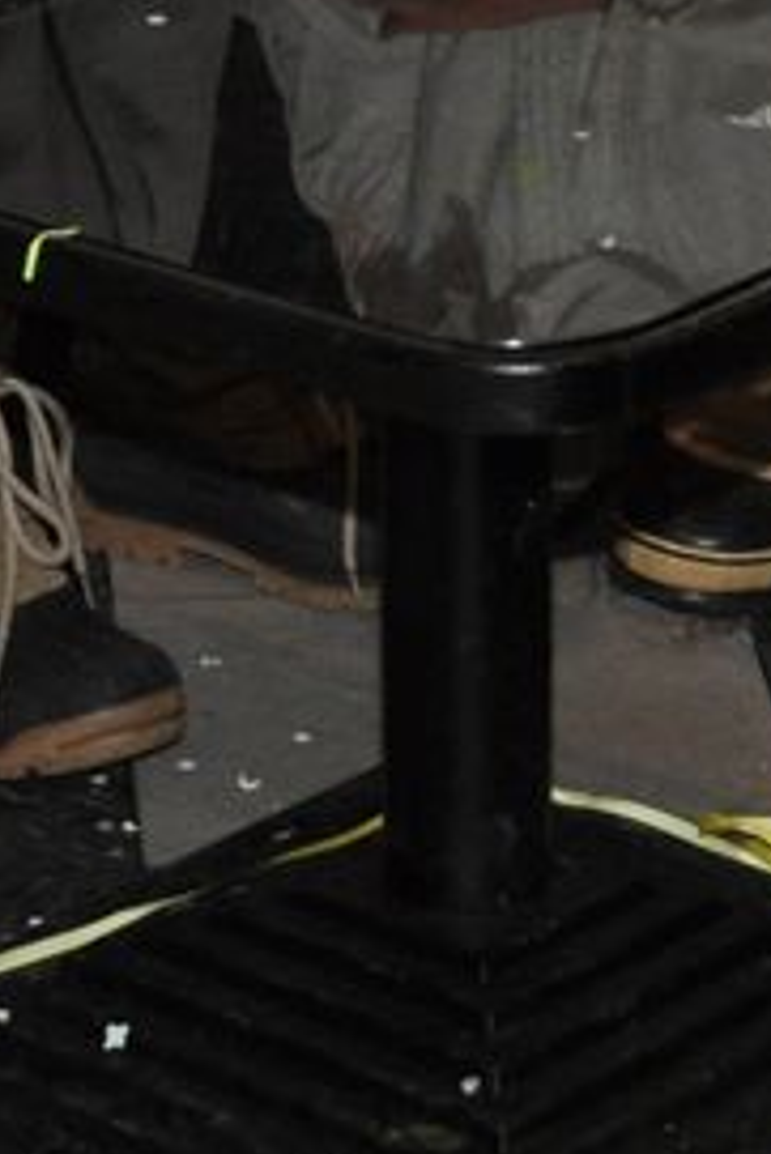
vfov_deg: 8.8
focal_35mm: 230
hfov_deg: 6.0
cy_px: -296
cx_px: 222
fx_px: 7379
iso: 800
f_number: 4
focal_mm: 26
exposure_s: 1/60
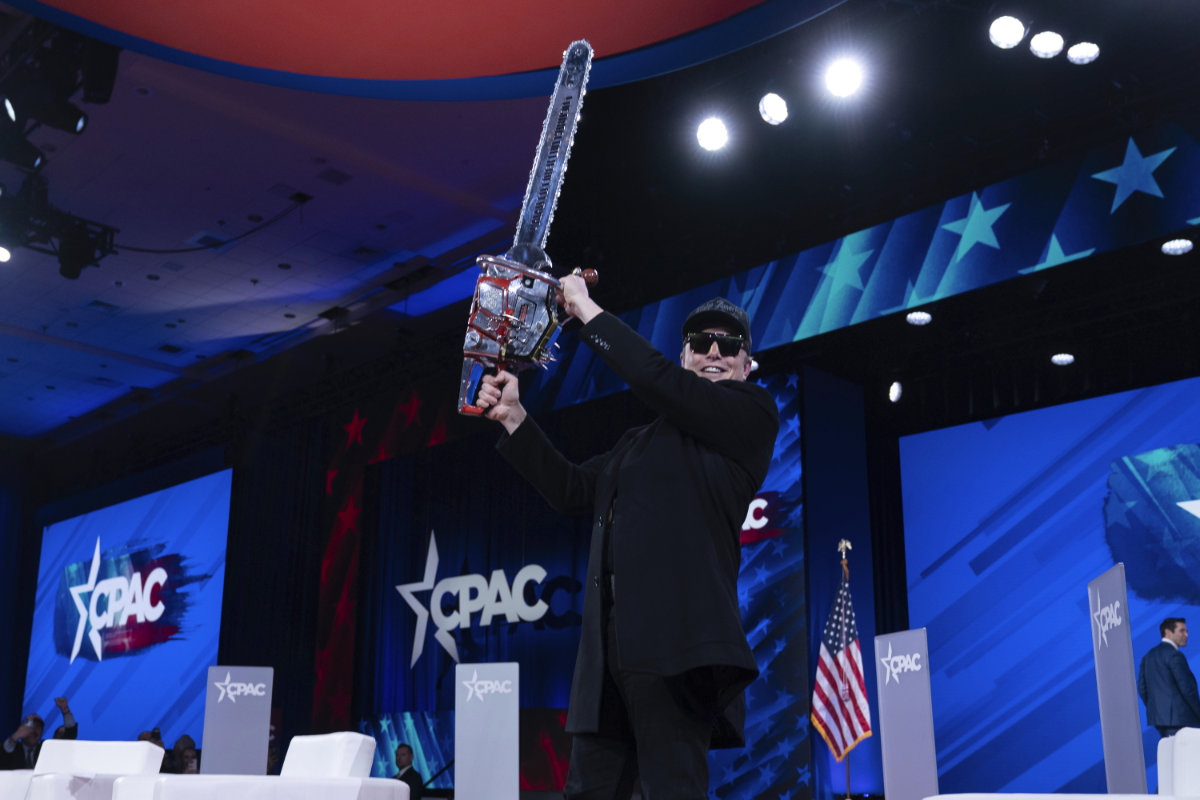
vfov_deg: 42.3
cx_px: 600
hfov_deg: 60.3
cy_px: 400
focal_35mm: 31
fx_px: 1033
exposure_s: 1/400
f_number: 4
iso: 1000
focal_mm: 31
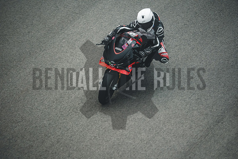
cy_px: 80
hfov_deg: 6.9
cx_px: 119
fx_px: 1984
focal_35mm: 300
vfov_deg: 4.6
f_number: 2
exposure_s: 1/1250
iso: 1250
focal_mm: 200
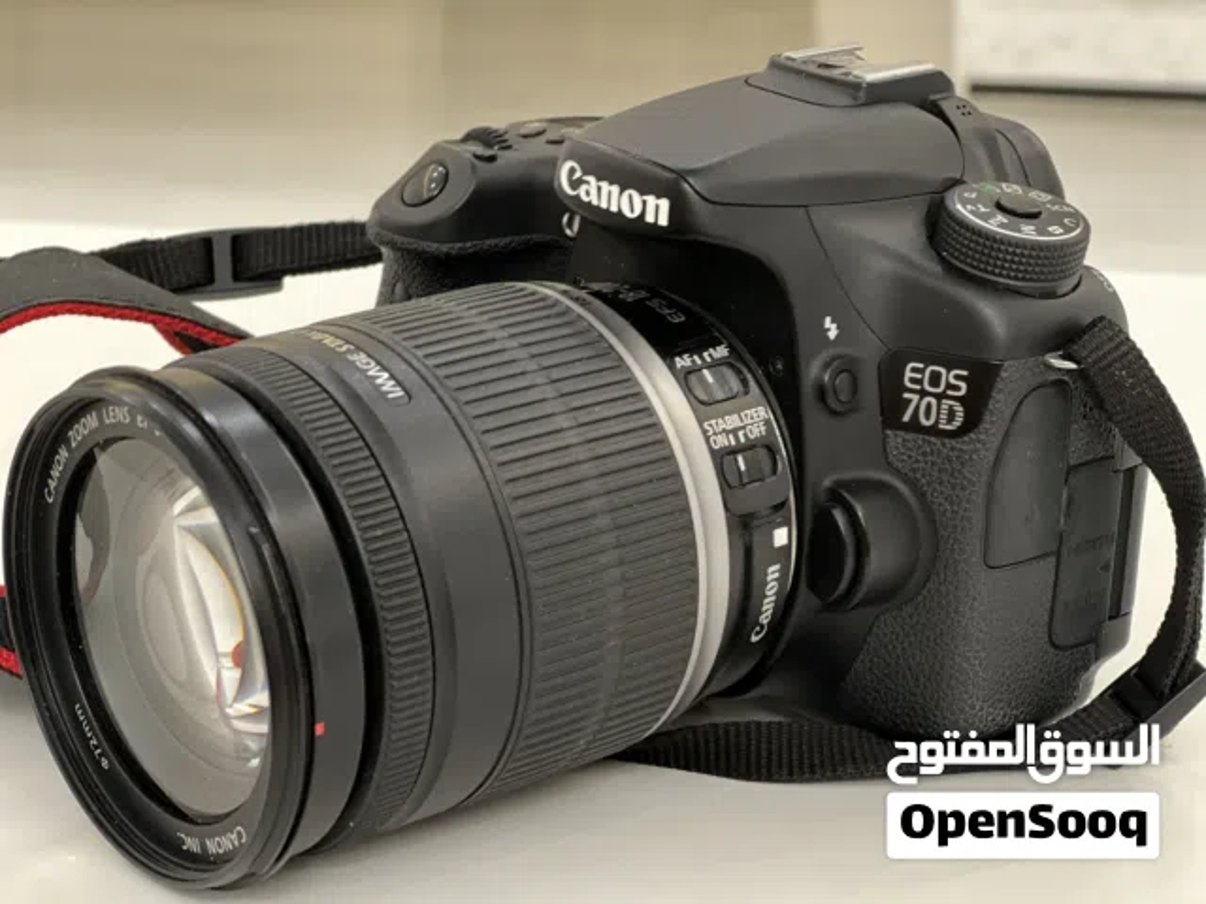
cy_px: 452
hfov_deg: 25.3
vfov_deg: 19.1
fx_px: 2683
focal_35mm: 77
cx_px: 603
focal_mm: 9
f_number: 2.8
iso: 400
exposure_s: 1/14
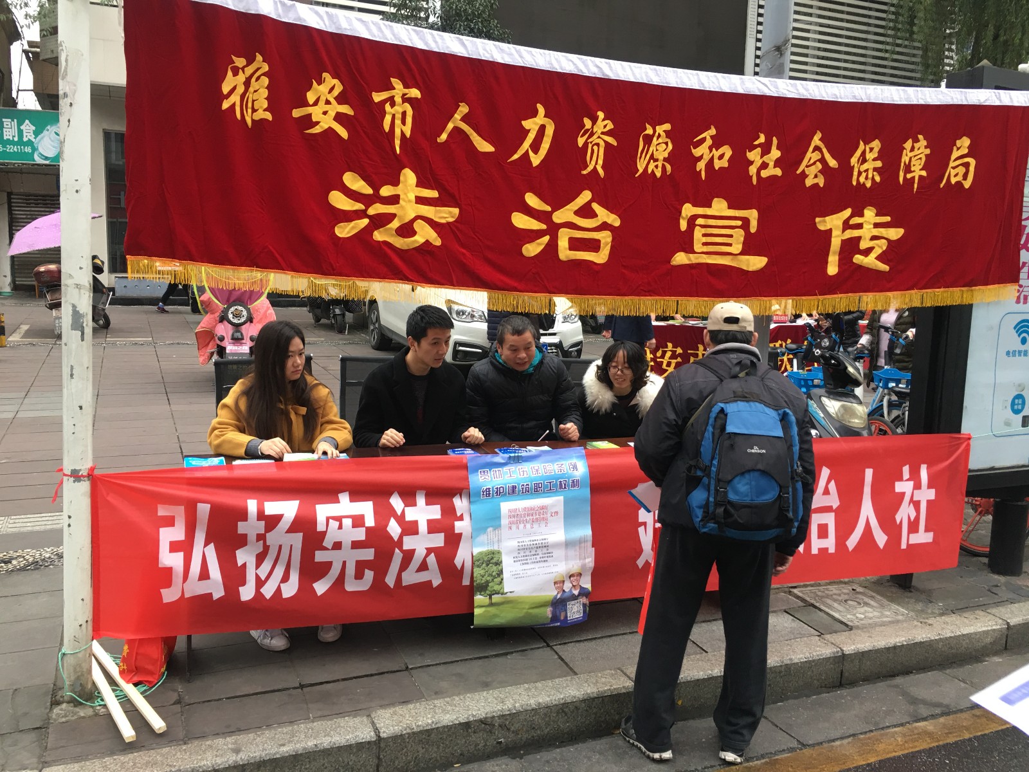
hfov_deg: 61.7
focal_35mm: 29
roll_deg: -1.2
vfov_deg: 48.2
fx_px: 862
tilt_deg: -6.5
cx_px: 514
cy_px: 386
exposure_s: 1/33
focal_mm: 4.15
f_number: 2.2
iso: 32
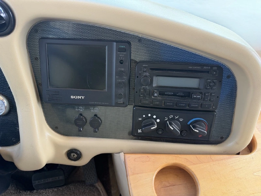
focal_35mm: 24
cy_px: 98
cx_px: 130
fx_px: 181
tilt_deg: -50.2
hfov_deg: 71.6
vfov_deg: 56.8
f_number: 1.78
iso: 200
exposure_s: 1/226
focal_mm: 6.76
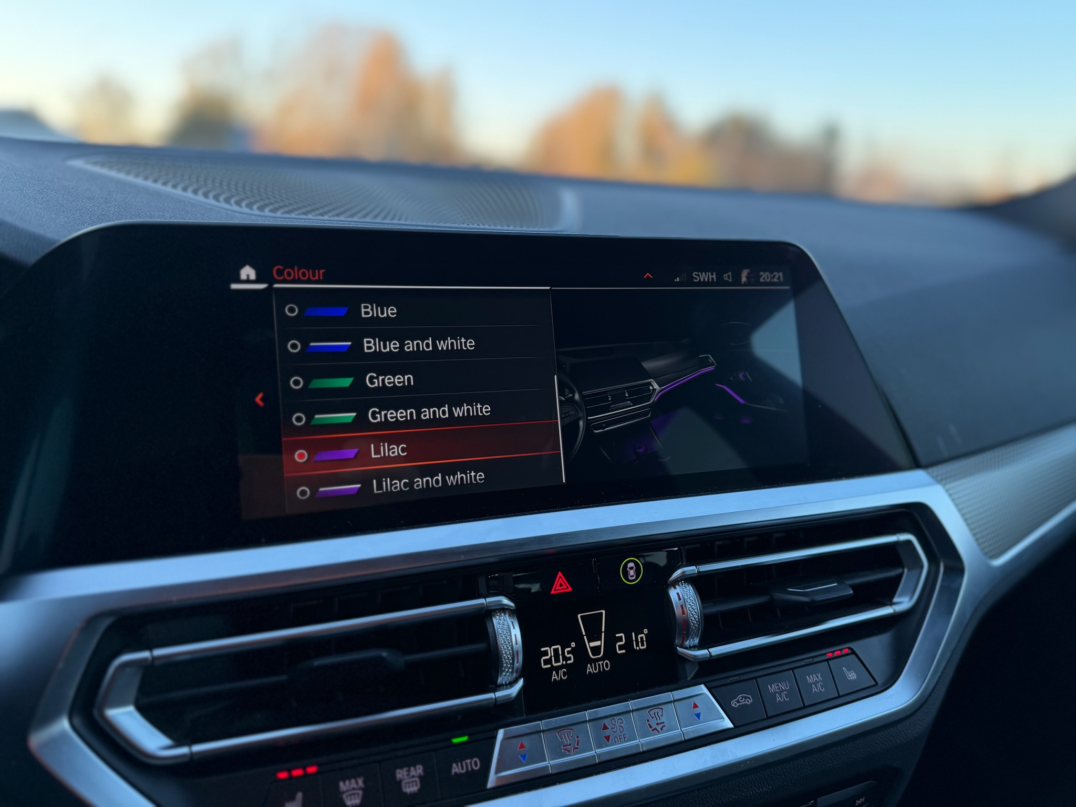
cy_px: 404
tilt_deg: -16.0
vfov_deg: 56.8
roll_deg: -1.7
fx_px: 746
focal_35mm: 24
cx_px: 538
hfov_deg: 71.6
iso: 100
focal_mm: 6.76
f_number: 1.78
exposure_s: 1/121
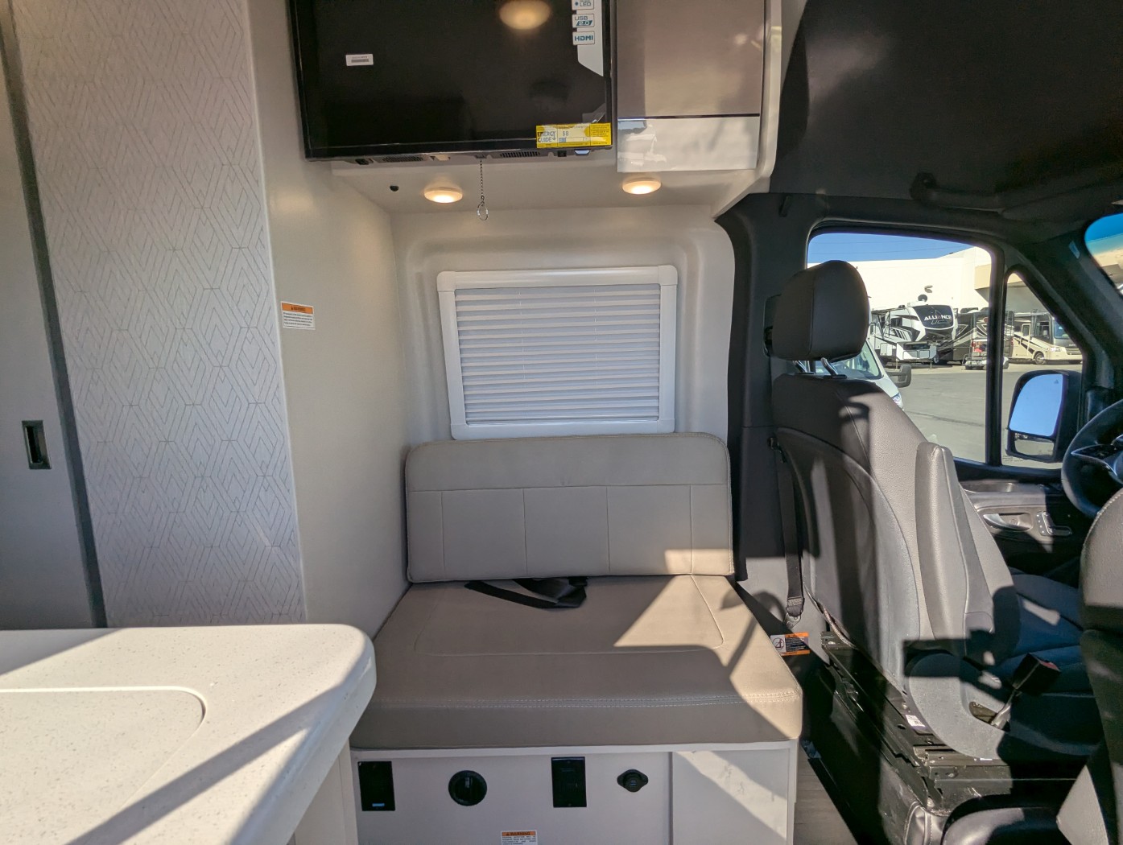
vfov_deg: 78.2
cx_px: 562
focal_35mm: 16
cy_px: 422
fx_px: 520
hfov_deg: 94.4
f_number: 2.2
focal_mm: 2.35
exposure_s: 1/756
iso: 33
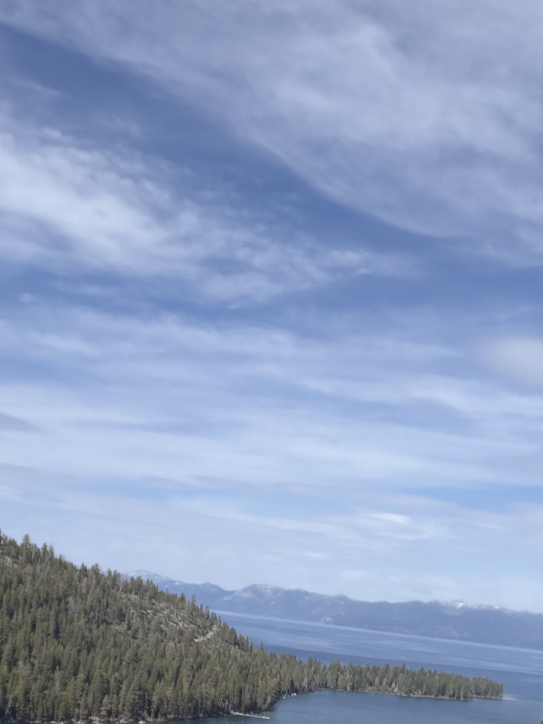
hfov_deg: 24.9
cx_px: 484
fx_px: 1192
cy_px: 596
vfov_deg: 32.7
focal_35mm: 57
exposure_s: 1/851
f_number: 1.9
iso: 32
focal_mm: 2.71
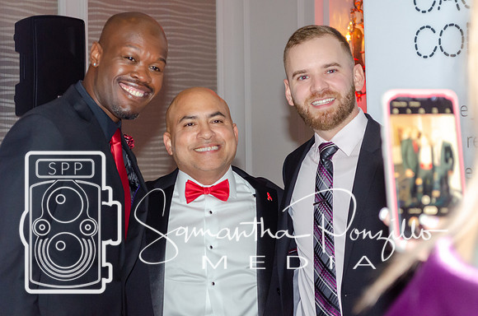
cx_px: 239
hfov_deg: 24.7
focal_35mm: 82
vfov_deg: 16.5
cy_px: 158
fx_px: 1093
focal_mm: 55
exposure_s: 1/60
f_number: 5.6
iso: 2500
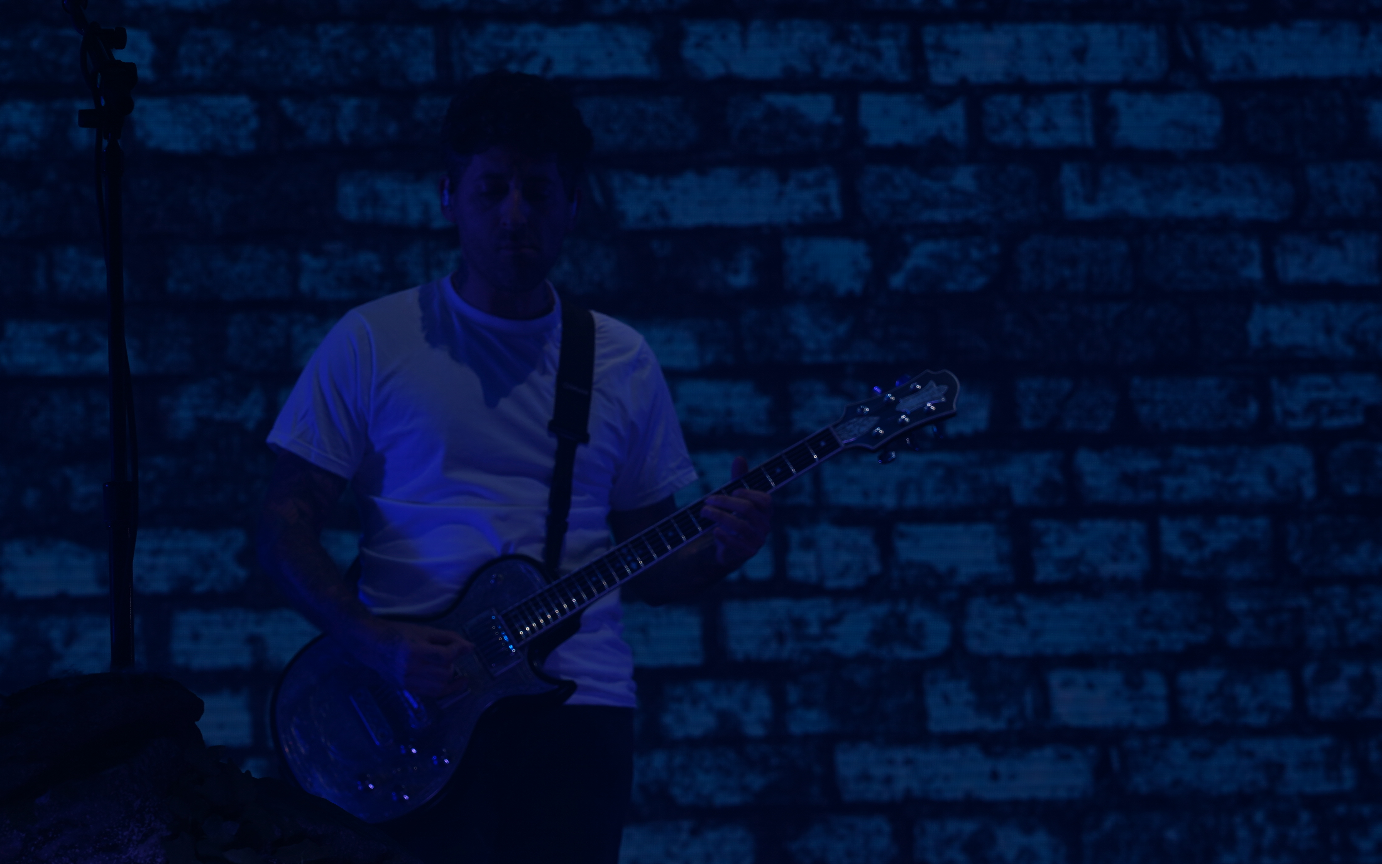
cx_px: 468
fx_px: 5499
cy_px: 478
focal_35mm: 146
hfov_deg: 14.3
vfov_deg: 9.0
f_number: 6.3
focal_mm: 105
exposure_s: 1/320
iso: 100
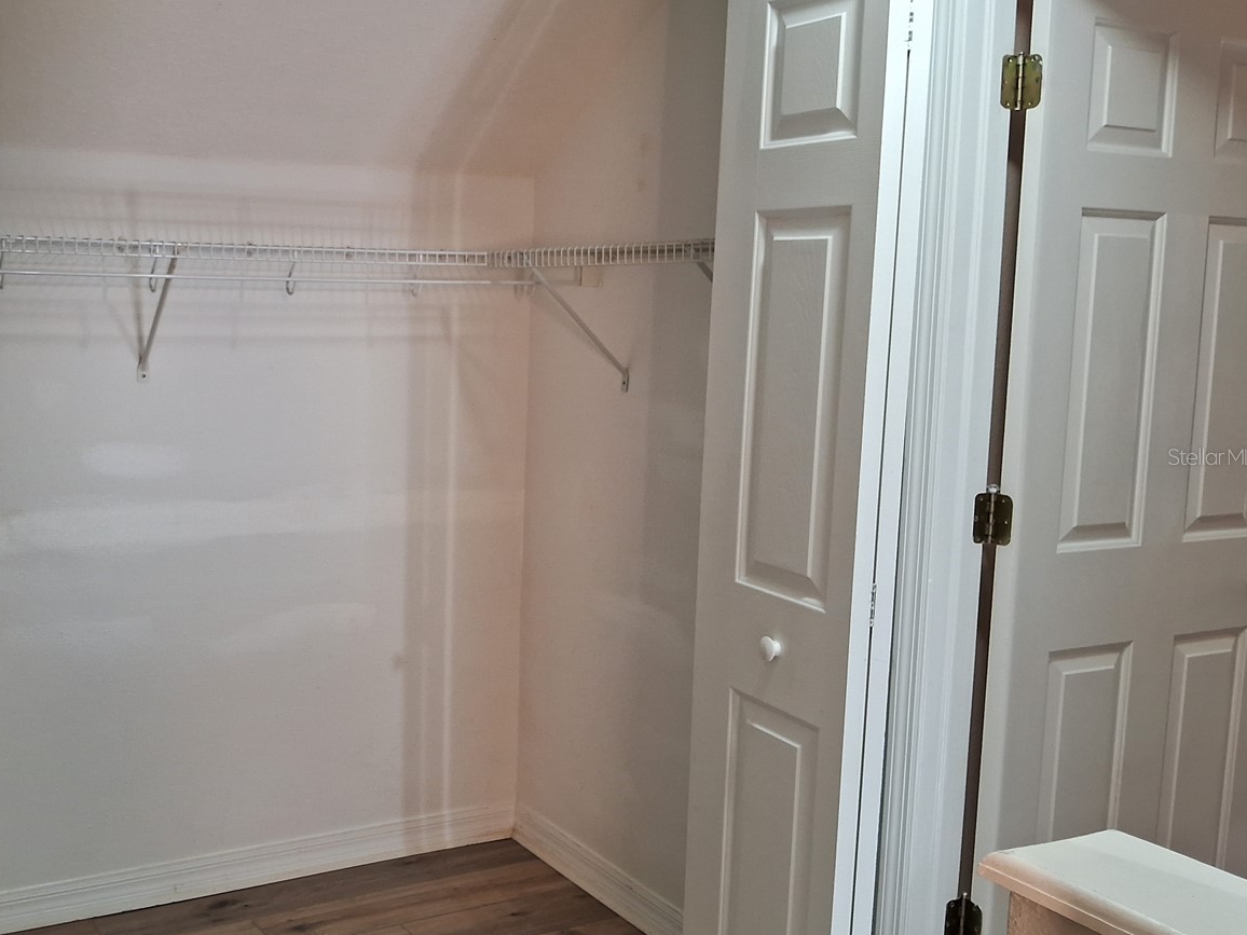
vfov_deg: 39.7
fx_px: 1297
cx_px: 407
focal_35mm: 36
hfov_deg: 50.4
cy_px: 456
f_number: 1.8
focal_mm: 3.98
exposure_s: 1/40
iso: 320
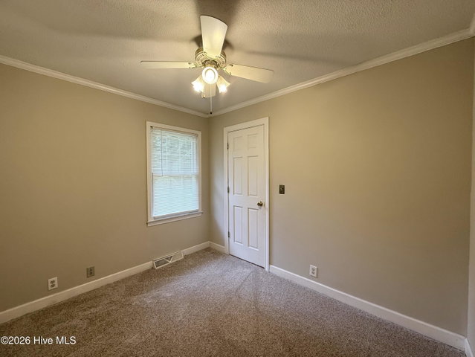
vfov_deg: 85.7
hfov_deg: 102.0
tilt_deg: -0.6
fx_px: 192
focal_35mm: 14
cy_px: 178
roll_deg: +0.4
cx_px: 238
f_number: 2.2
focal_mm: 2.22
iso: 160
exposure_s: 1/120
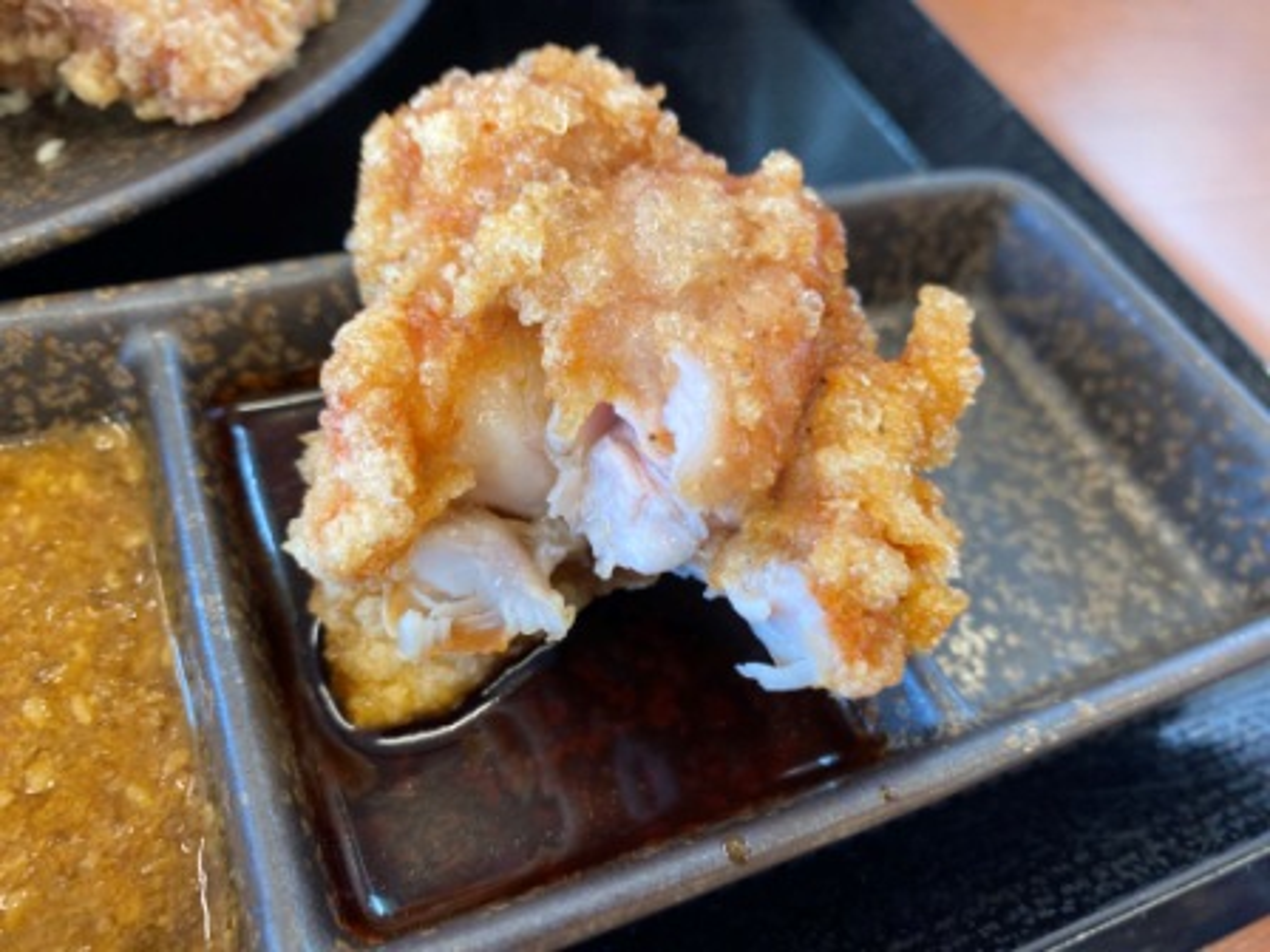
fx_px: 954
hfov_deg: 67.3
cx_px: 635
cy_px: 476
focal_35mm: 26
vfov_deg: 53.1
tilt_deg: -50.1
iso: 80
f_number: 1.8
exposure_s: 1/60
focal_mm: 4.25
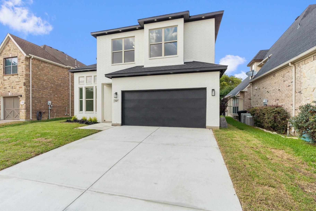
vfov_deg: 64.5
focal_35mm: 19
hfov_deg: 86.6
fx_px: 167
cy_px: 109
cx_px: 142
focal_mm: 17
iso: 250
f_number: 10
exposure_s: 1/200
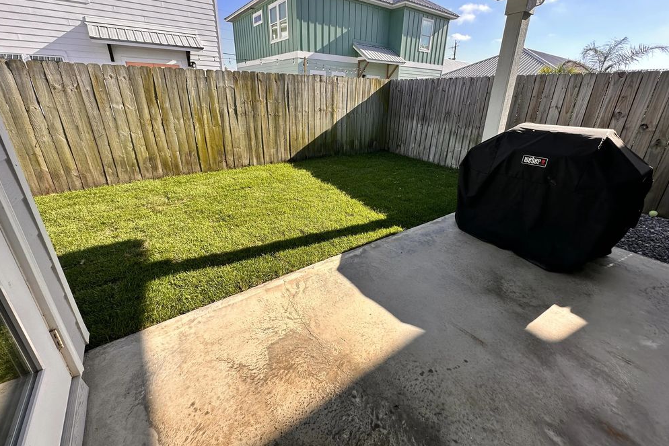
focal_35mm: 15
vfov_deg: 77.1
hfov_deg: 100.4
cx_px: 337
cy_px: 199
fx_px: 279
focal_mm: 2.22
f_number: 2.2
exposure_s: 1/467
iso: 40
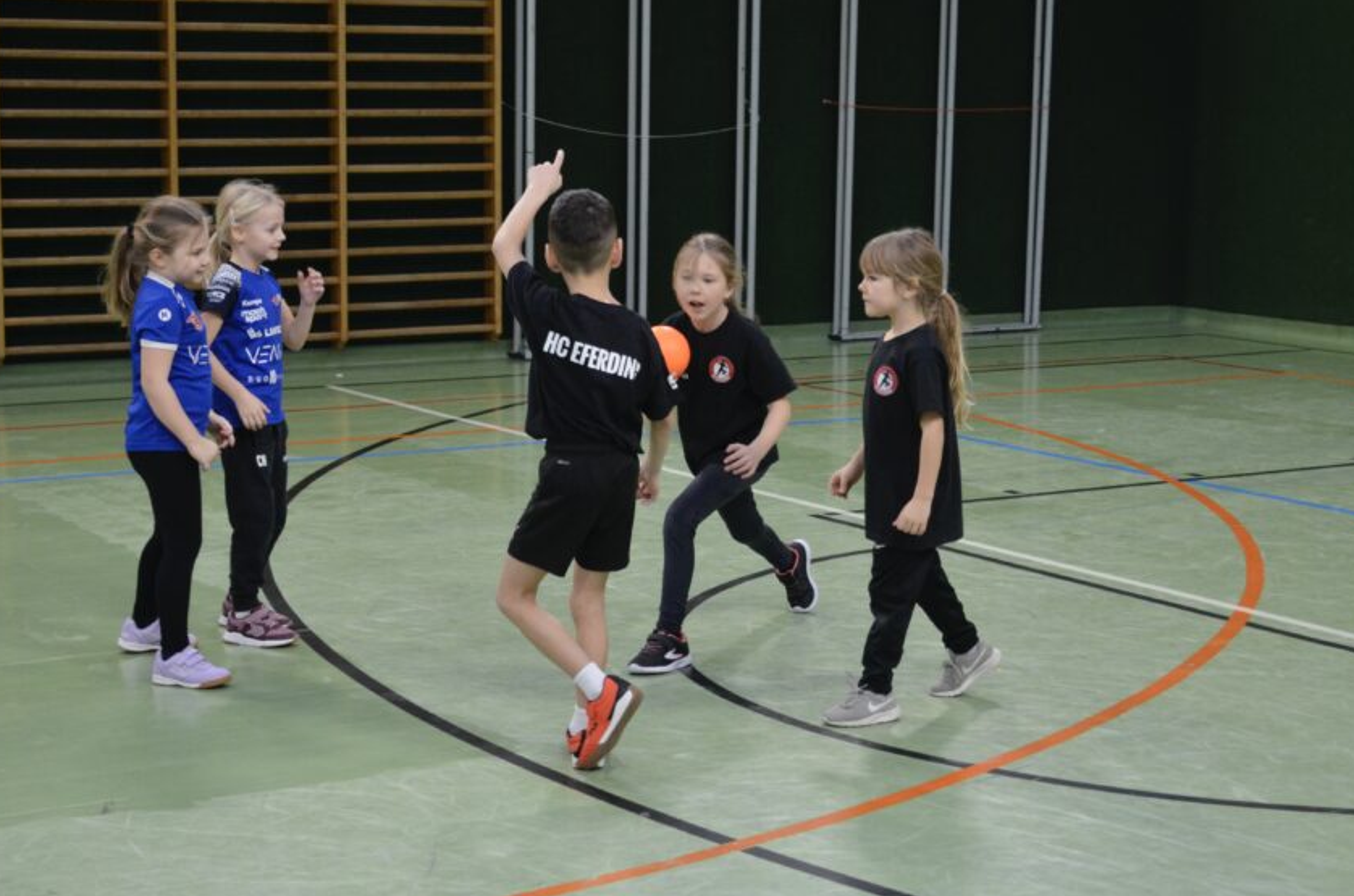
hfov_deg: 30.6
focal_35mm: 66
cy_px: 436
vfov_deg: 20.5
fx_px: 2477
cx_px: 703
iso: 1600
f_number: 5
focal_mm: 36
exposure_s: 1/250
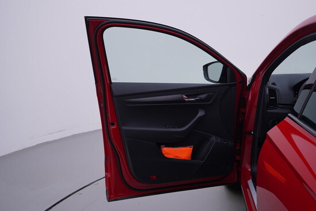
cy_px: 106
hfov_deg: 53.1
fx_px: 316
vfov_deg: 36.9
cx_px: 158
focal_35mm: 36
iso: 125
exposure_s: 1/80
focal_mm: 24
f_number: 4
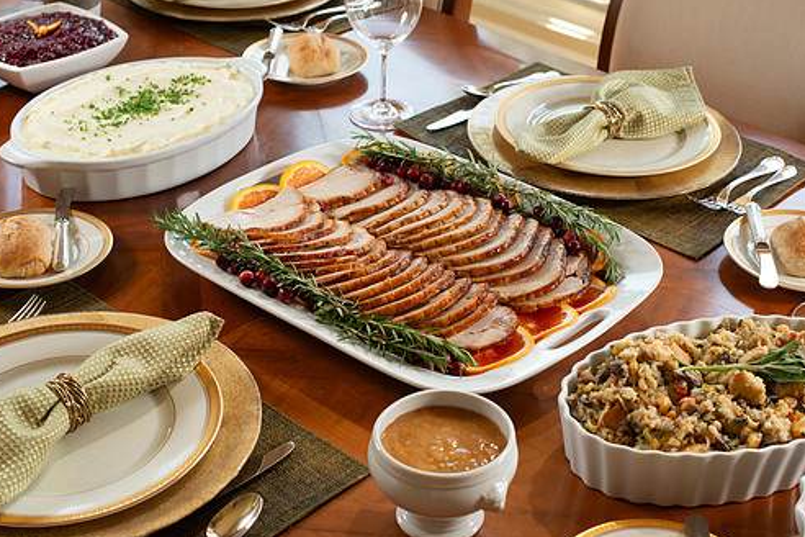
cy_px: 258
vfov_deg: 23.0
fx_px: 1319
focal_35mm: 59
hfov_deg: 33.9
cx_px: 450
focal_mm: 50
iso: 250
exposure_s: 1/60
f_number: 7.1
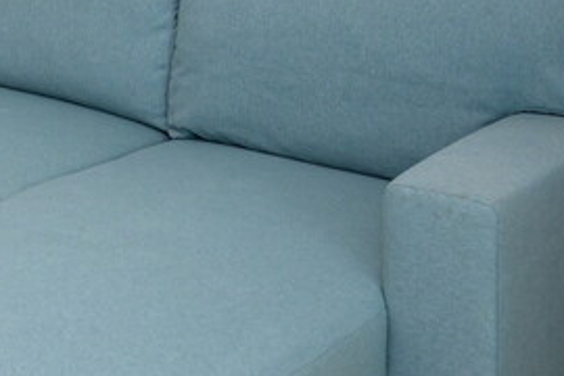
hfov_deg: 18.5
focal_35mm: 93
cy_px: -227
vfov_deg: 13.6
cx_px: -357
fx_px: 1455
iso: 640
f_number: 4
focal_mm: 24.5
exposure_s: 1/250
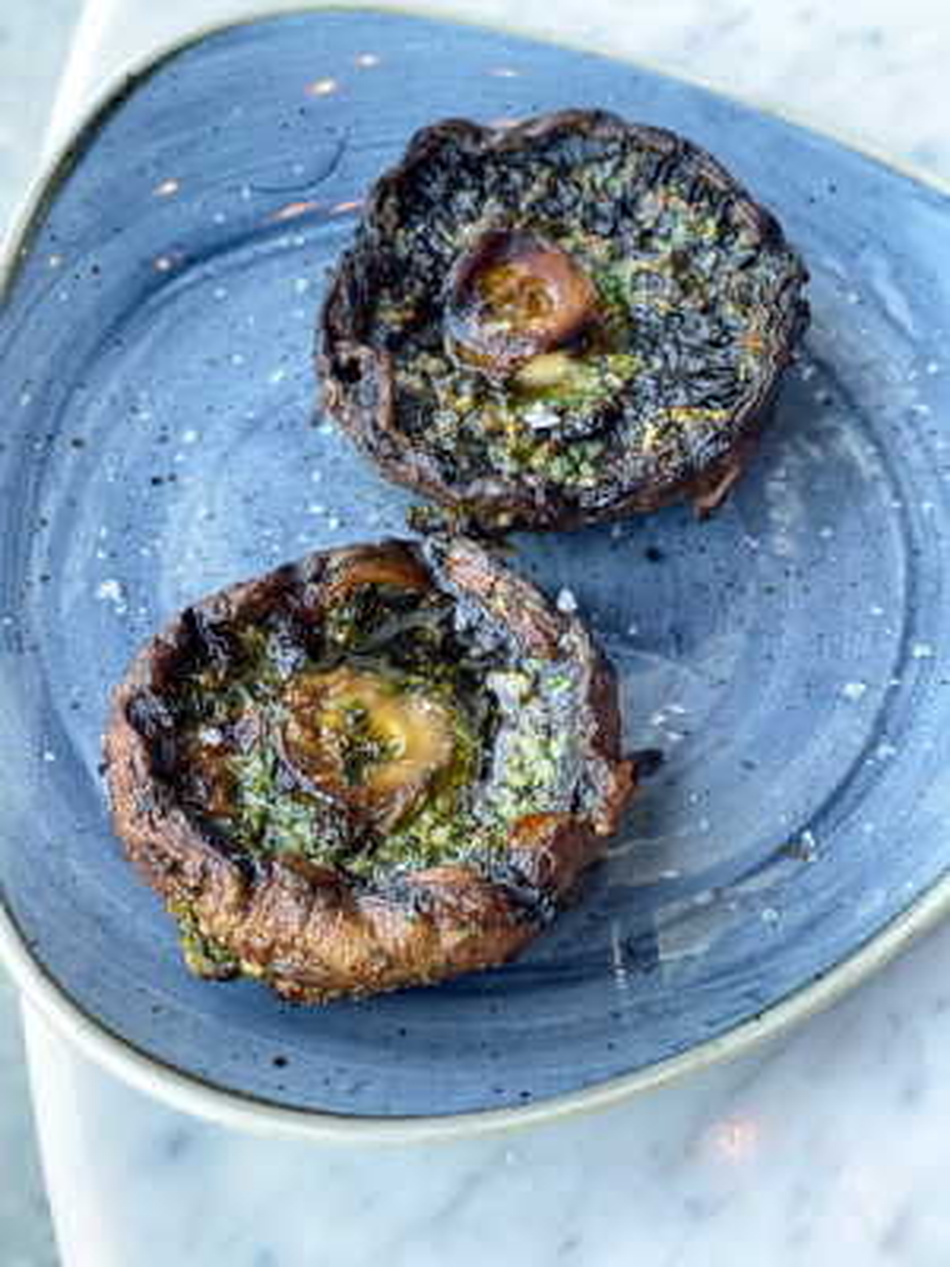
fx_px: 2342
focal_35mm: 64
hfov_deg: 22.9
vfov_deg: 30.3
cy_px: 634
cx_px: 475
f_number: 2.2
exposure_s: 1/35
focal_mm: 7.5
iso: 125
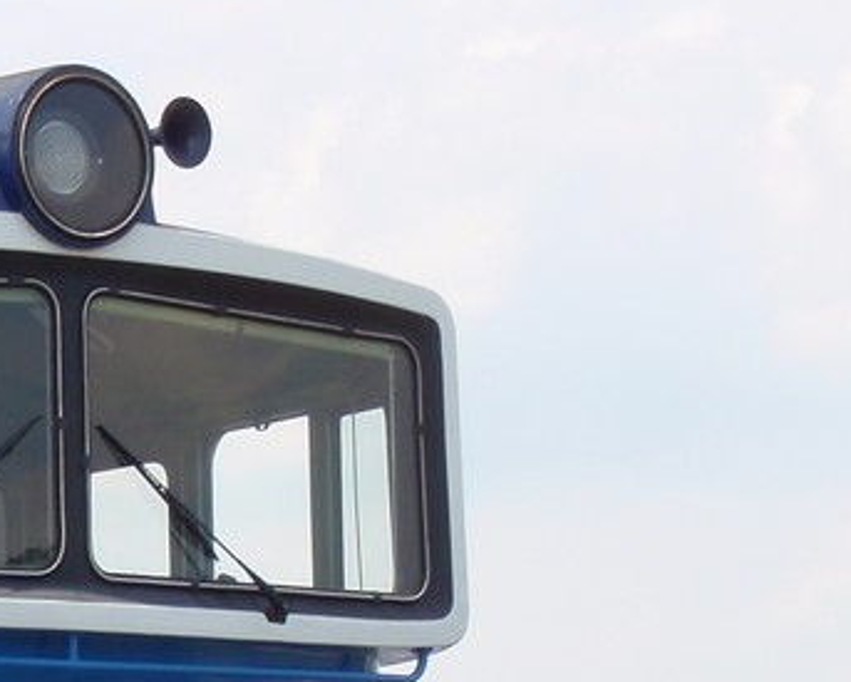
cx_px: -660
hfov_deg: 9.6
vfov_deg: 8.0
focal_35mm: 191
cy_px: 957
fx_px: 4815
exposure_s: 1/400
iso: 64
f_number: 4.2
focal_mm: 8.69
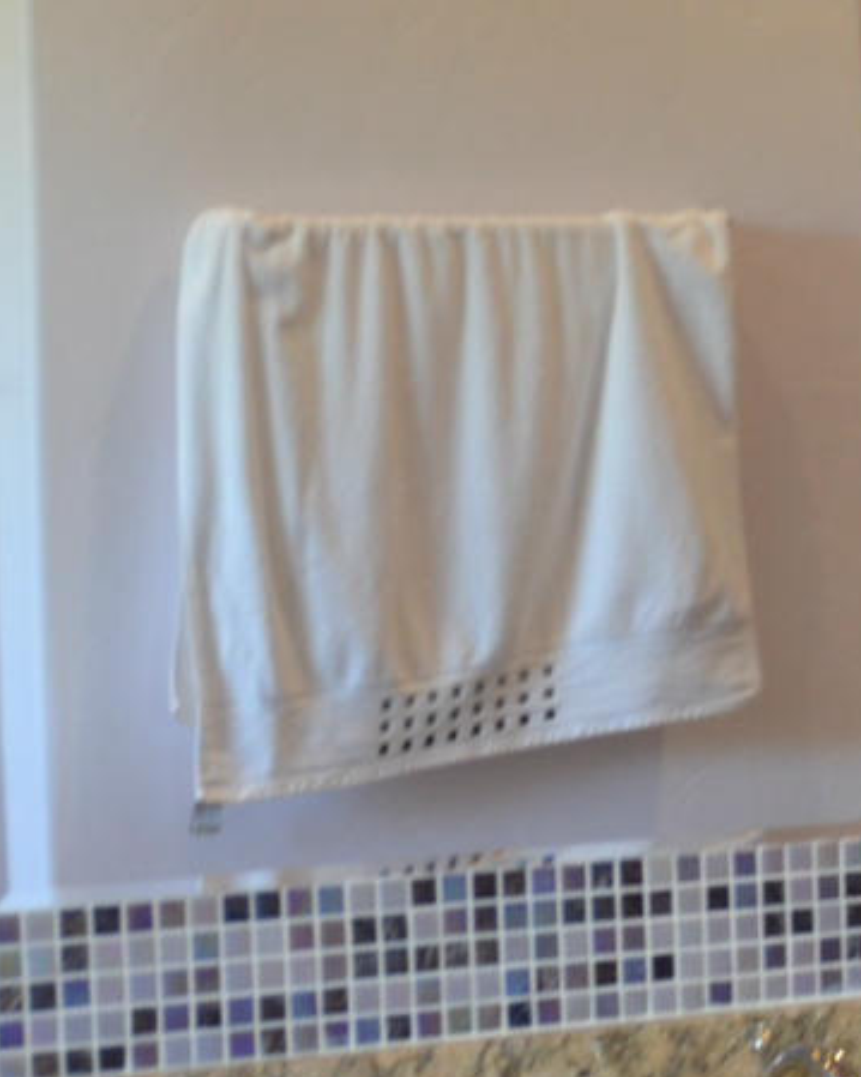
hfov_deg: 10.8
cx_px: 1287
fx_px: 4397
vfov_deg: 14.0
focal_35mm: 138
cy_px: 631
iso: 400
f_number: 3.5
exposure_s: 1/10
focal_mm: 22
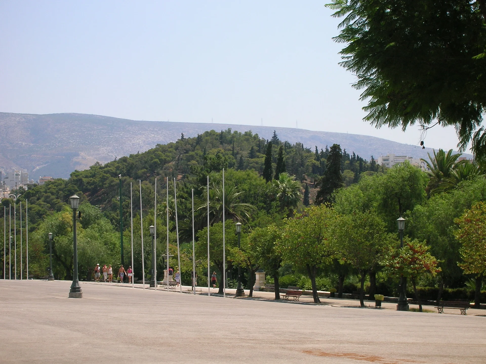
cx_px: 243
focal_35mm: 86
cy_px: 182
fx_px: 1207
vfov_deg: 17.1
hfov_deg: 22.8
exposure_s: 1/184
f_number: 7.4
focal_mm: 14.3
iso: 50
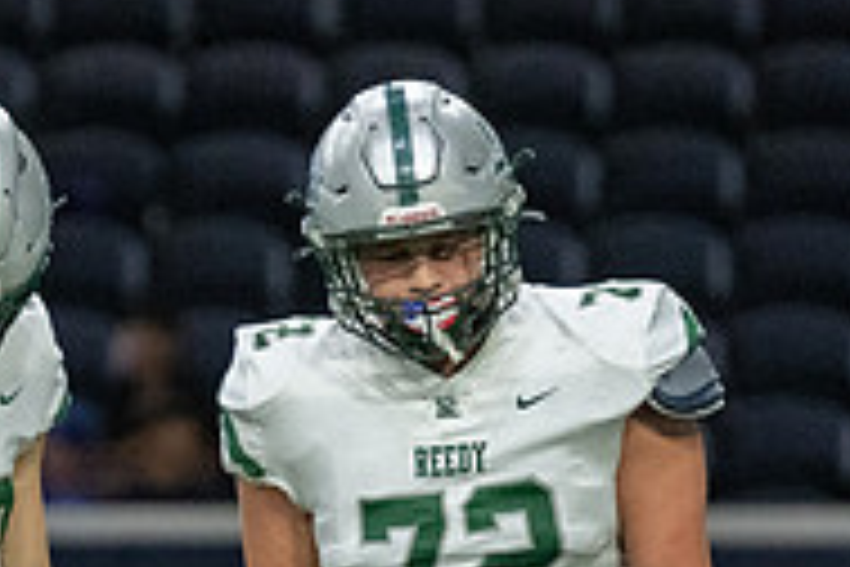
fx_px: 20351
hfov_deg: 2.4
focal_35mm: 862
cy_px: 893
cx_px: 148
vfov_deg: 1.6
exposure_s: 1/1000
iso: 4000
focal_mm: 200
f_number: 2.8
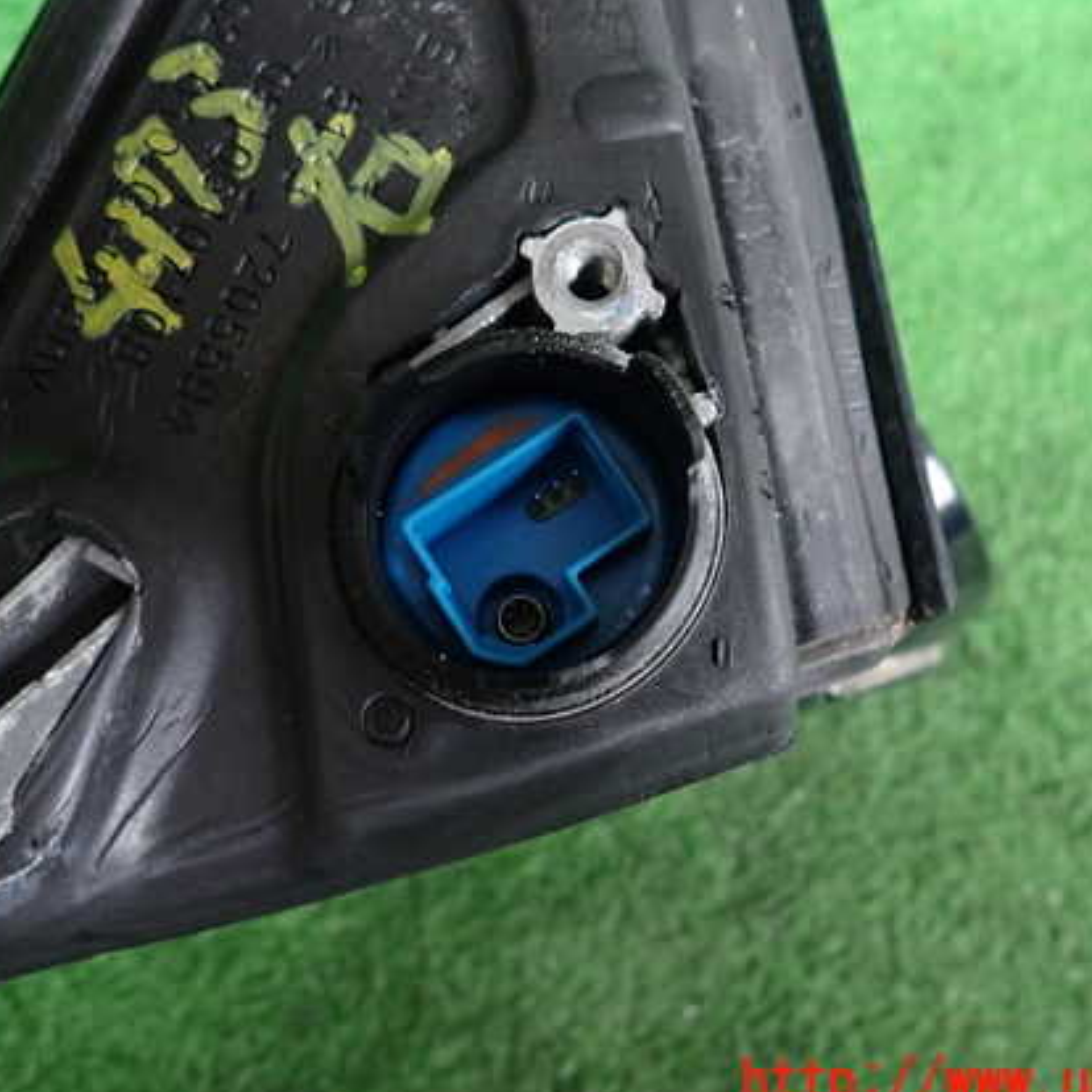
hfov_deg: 51.1
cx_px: 546
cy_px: 522
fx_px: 1142
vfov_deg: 51.1
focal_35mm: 32
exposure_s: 1/30
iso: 320
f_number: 2
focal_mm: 4.5
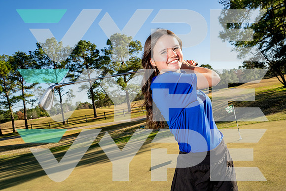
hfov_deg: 58.7
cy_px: 96
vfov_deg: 41.1
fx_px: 254
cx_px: 143
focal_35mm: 32
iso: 100
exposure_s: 1/250
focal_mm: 32
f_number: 8
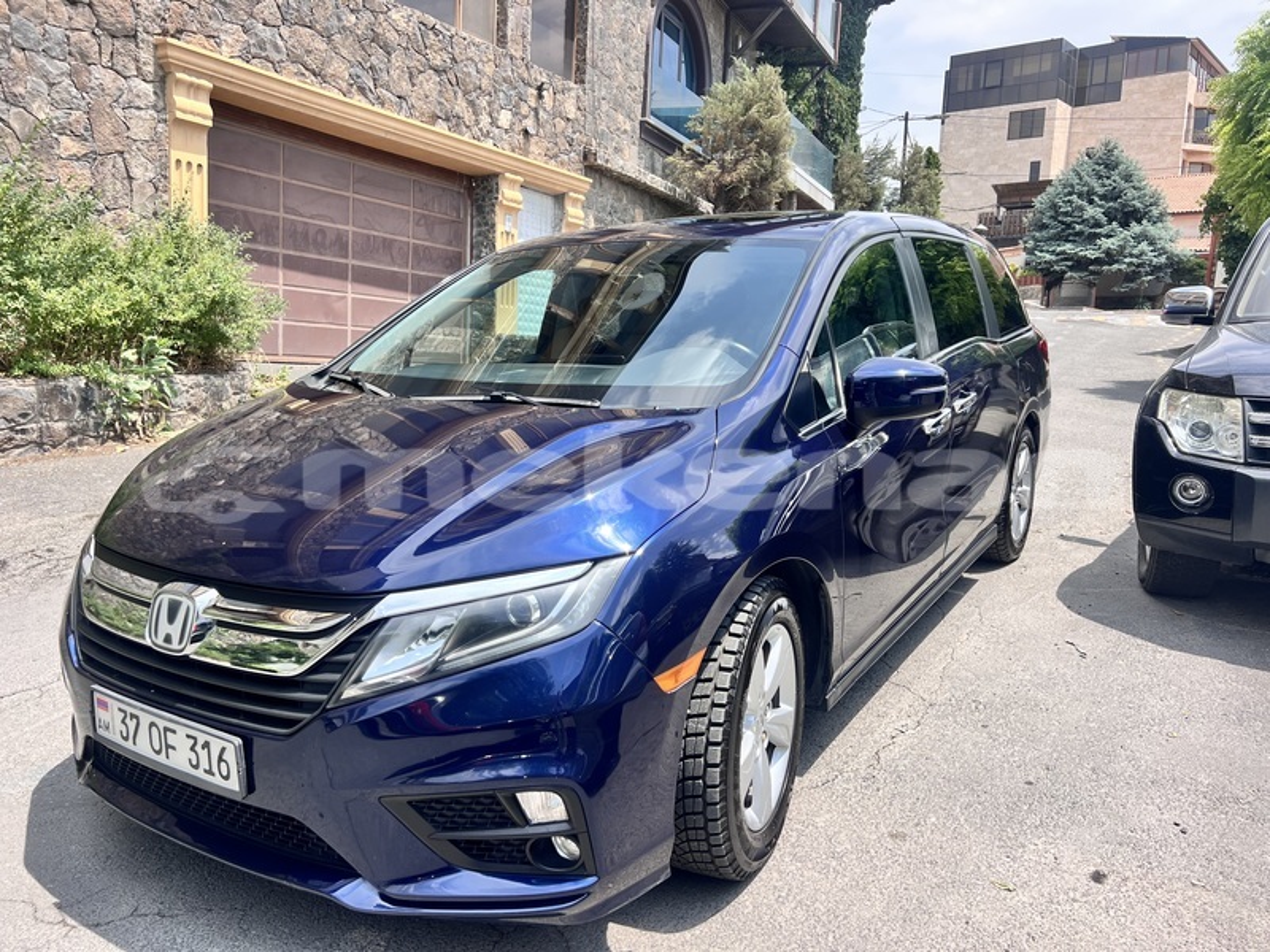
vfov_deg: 53.1
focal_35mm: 26
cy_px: 476
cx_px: 635
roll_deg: -2.7
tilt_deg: -5.5
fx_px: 954
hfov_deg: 67.3
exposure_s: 1/2045
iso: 50
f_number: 1.5
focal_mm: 5.7
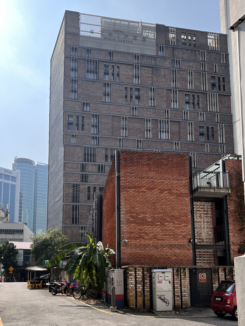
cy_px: 163
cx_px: 122
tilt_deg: +20.6
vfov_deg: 67.3
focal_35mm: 26
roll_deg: -1.1
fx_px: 245
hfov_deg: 53.1
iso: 50
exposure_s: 1/2841
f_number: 1.5
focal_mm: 5.7
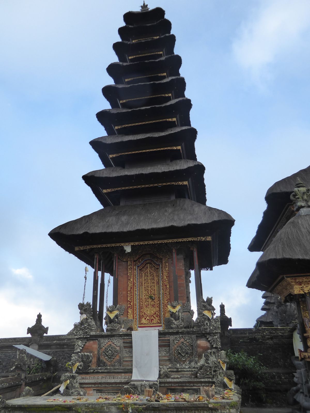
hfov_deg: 48.2
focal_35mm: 29
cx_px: 155
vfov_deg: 61.7
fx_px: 346
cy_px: 206
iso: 160
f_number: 3.5
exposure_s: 1/320
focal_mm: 5
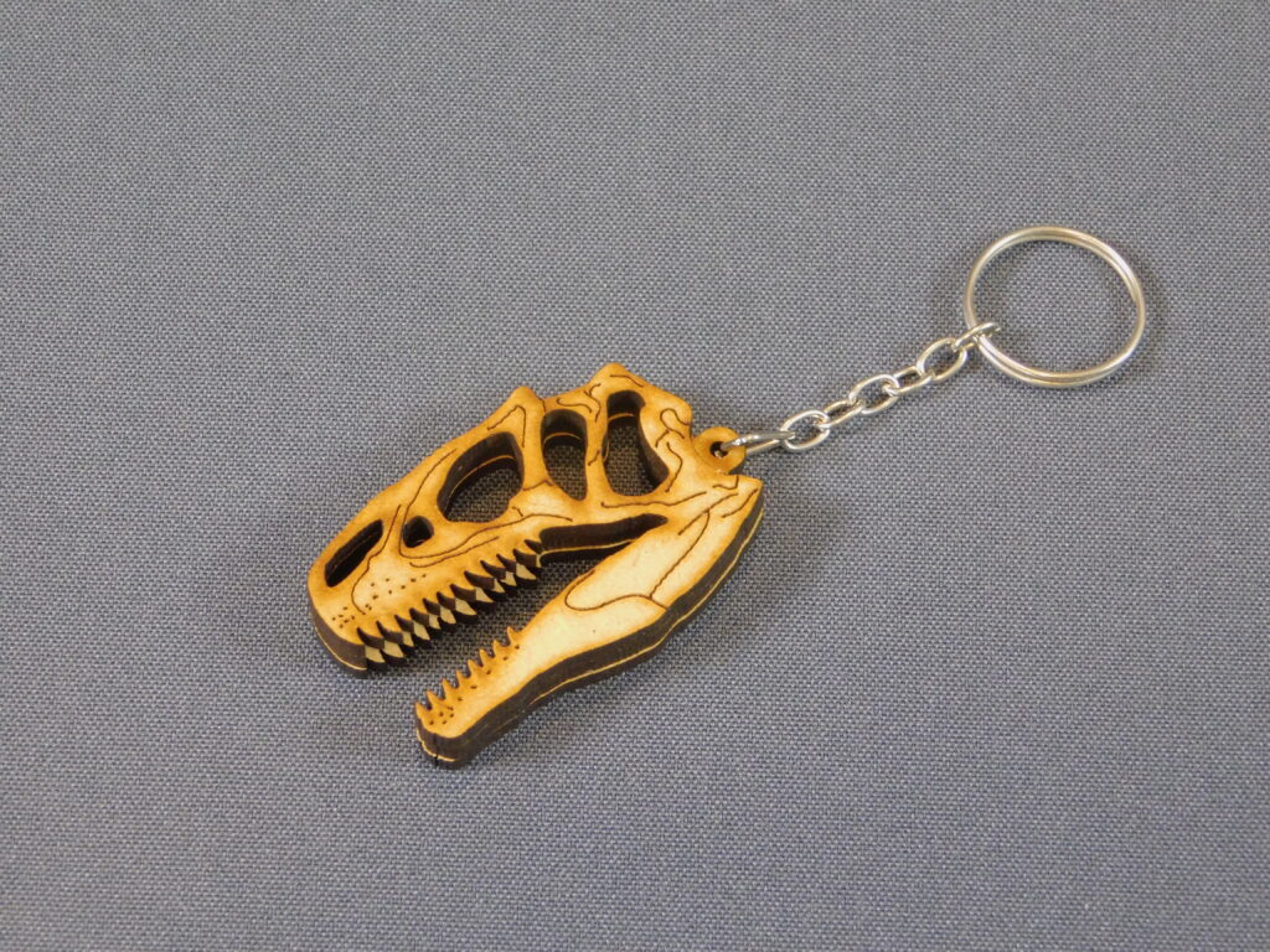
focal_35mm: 115
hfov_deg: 17.1
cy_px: 476
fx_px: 4219
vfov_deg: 12.9
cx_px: 635
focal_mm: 20.3
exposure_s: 1/8
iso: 800
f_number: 4.8
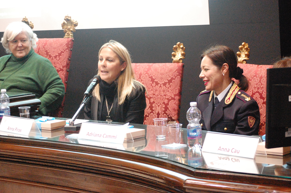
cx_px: 146
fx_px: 666
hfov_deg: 24.6
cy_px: 96
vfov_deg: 16.5
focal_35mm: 82
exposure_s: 1/25
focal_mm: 55
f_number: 4
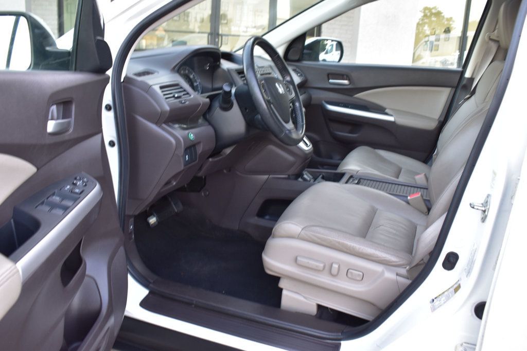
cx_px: 264
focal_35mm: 33
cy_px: 176
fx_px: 483
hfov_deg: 57.2
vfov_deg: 39.9
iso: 400
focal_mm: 22
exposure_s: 1/20
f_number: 6.3
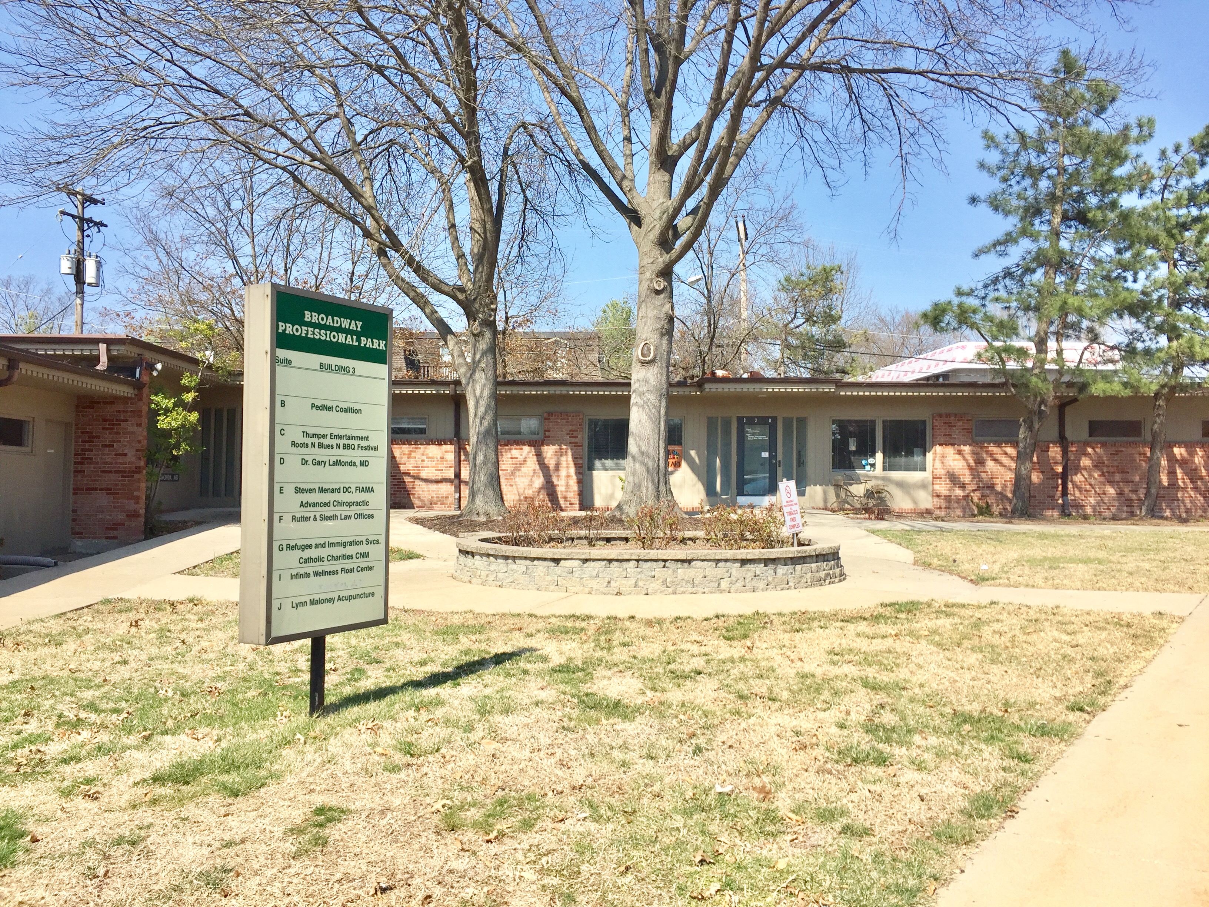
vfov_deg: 48.2
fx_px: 1013
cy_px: 454
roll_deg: -0.2
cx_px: 604
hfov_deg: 61.7
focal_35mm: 29
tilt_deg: +1.8
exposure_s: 1/1799
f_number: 2.2
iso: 32
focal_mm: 4.15
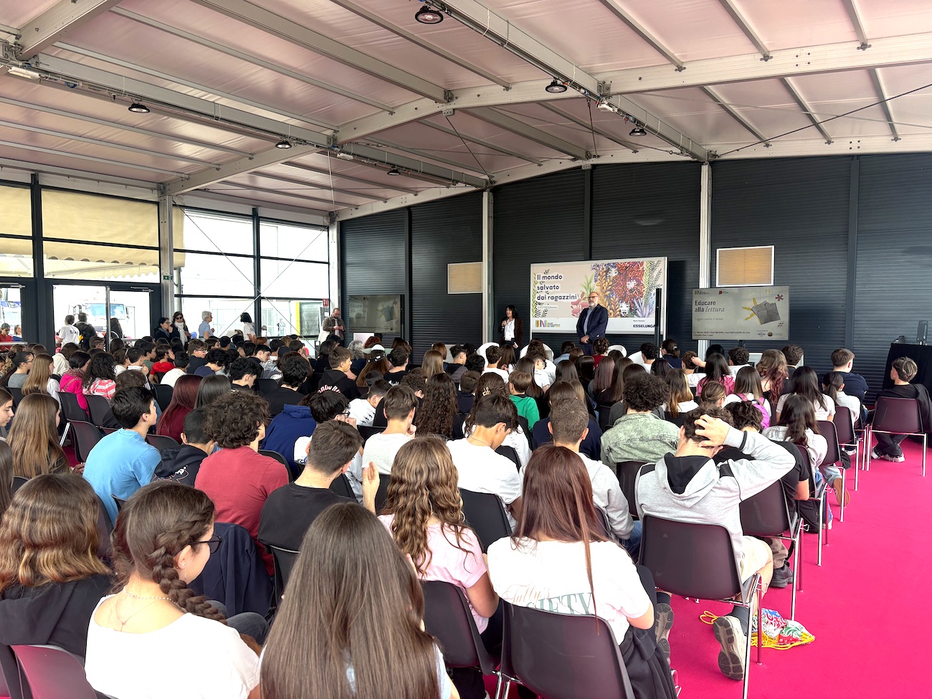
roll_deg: +0.9
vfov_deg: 53.1
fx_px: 700
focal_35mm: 26
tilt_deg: -3.6
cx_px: 466
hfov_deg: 67.3
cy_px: 350
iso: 100
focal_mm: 5.96
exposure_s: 1/187
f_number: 1.6
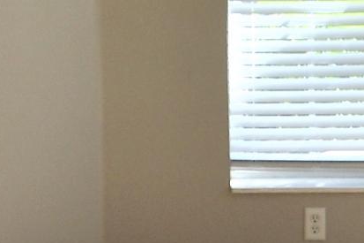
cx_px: 131
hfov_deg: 18.7
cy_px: -78
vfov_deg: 12.2
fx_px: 1102
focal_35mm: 109
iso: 200
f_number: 5.6
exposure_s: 1/125
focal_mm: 10
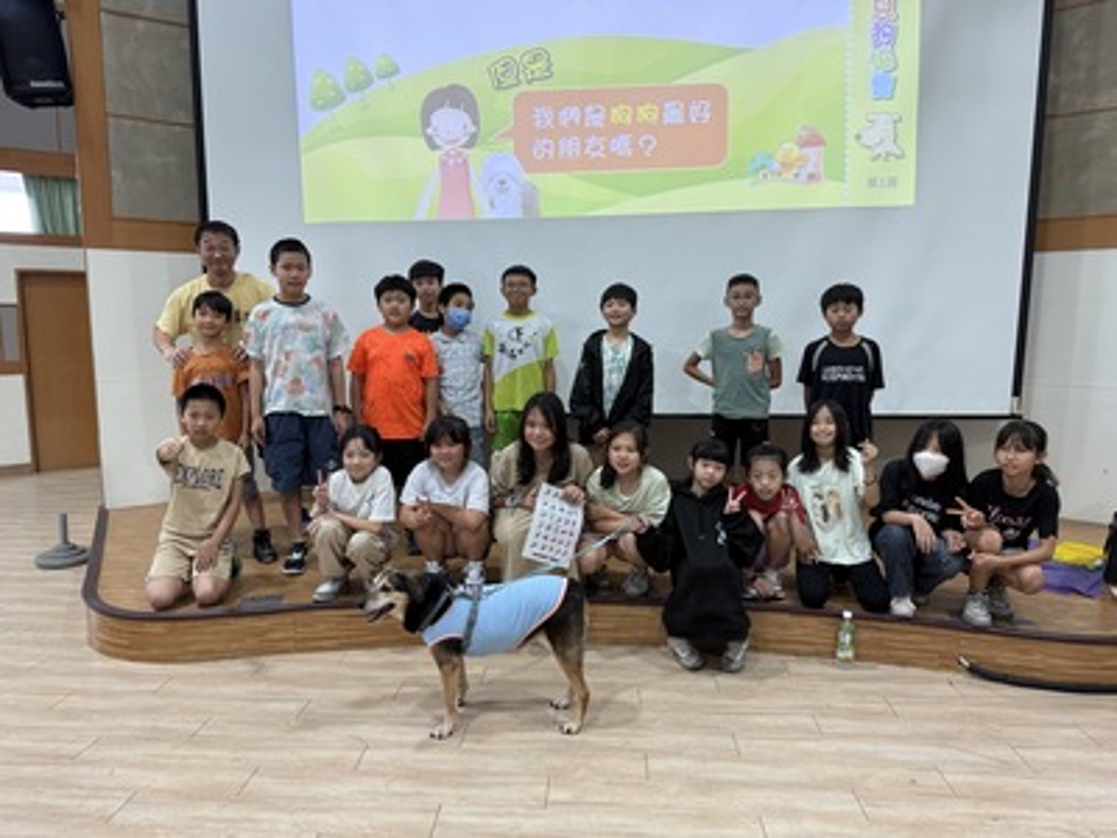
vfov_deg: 56.8
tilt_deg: -7.2
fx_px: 774
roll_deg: +0.0
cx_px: 558
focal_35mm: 24
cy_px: 419
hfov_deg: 71.6
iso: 200
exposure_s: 1/60
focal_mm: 6.76
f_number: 1.78
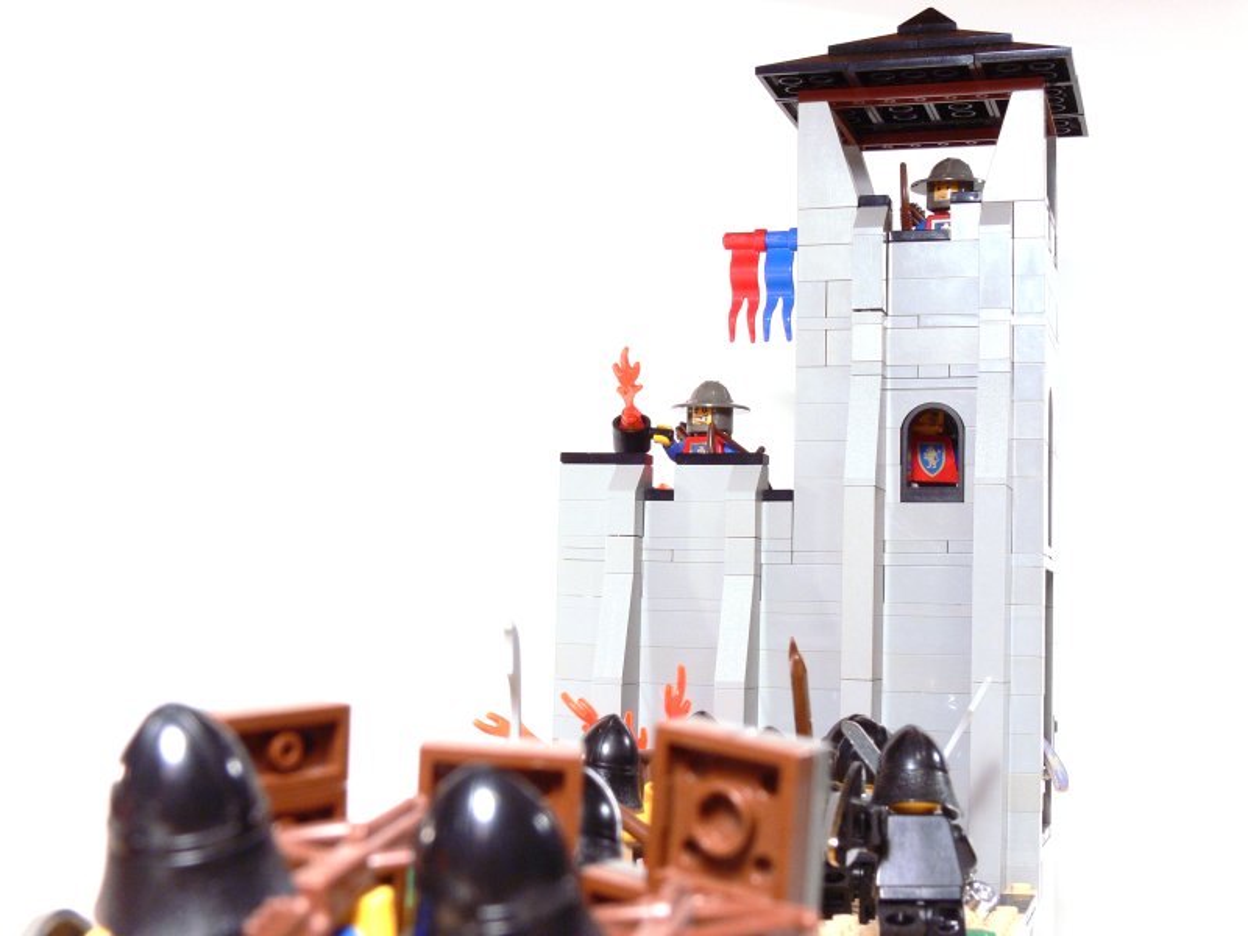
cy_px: 468
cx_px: 624
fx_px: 1875
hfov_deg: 36.8
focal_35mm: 52
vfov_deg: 28.0
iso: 80
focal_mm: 11
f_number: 6.3
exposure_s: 1/4
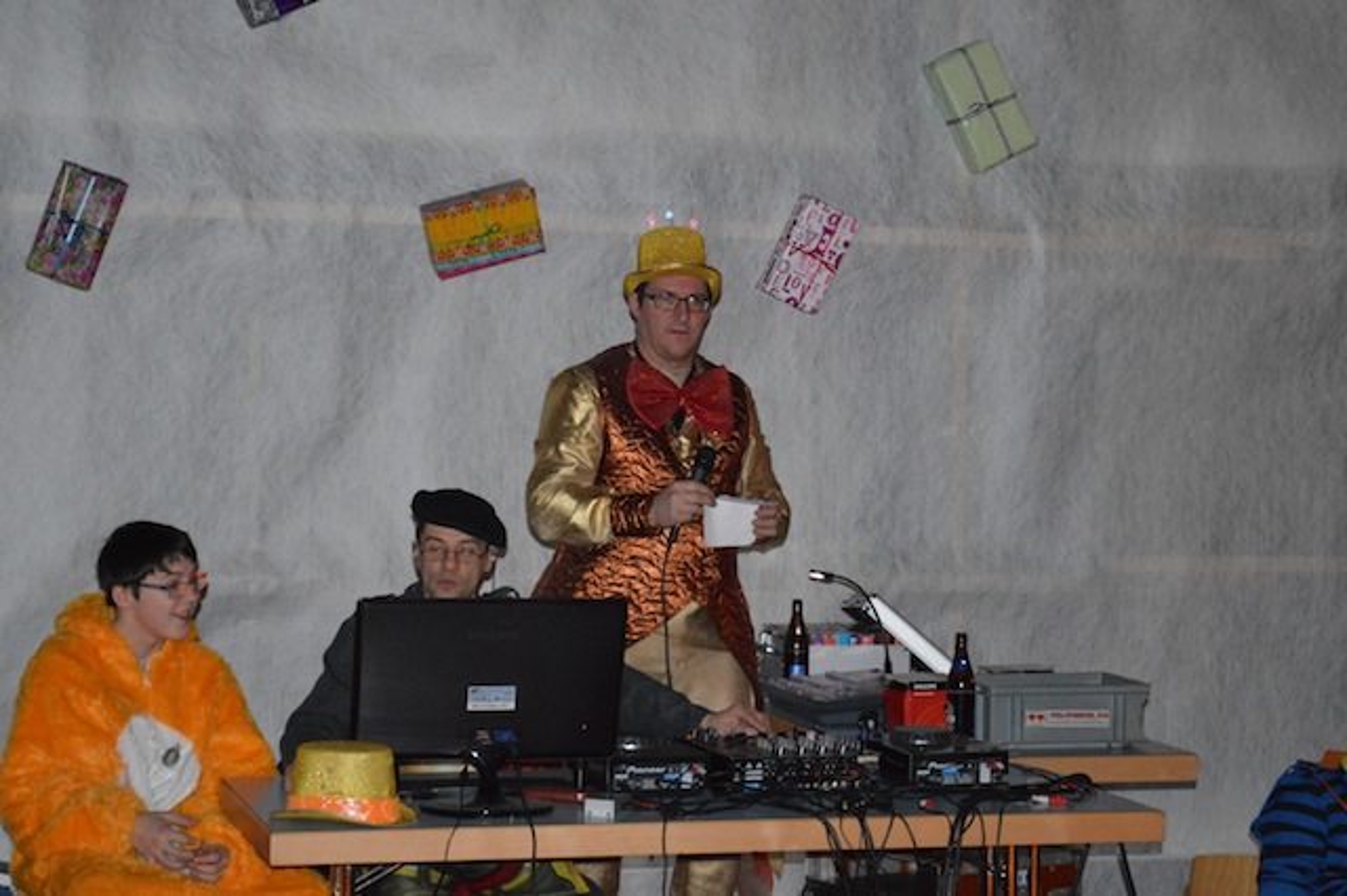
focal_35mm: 82
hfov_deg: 24.6
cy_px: 448
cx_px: 674
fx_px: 3085
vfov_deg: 16.5
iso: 3200
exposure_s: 1/60
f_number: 5.6
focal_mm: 55
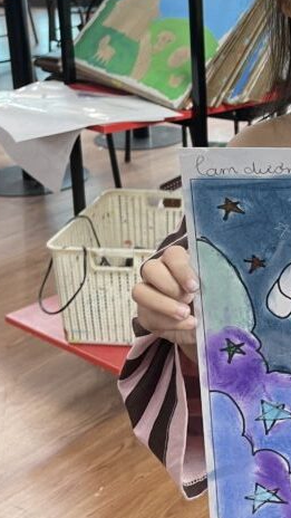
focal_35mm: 61
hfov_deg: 18.5
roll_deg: -0.5
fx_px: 837
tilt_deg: -15.2
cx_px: 369
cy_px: 137
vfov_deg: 33.7
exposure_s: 1/50
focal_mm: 4.2
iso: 80
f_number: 1.6
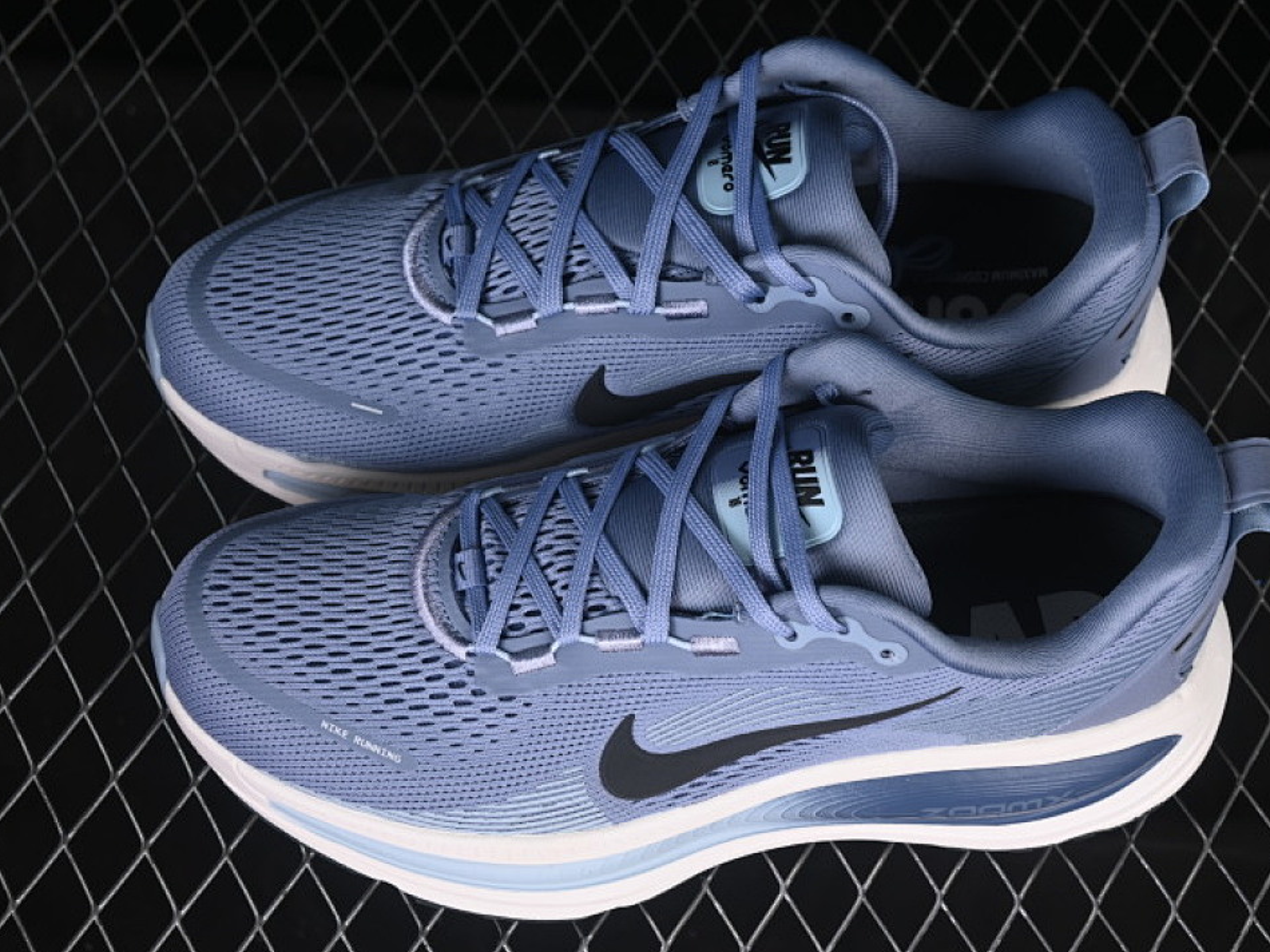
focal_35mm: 82
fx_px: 3008
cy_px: 480
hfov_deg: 23.8
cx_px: 707
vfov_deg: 18.0
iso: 160
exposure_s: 1/60
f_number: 7.1
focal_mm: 50
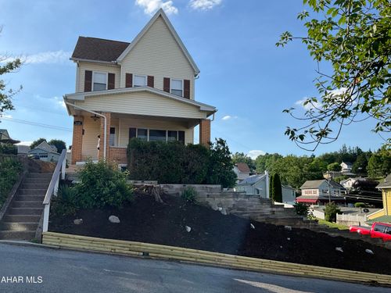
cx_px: 196
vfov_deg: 48.2
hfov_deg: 61.7
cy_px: 146
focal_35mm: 29
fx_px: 328
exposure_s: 1/1626
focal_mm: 3
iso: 25
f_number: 1.8
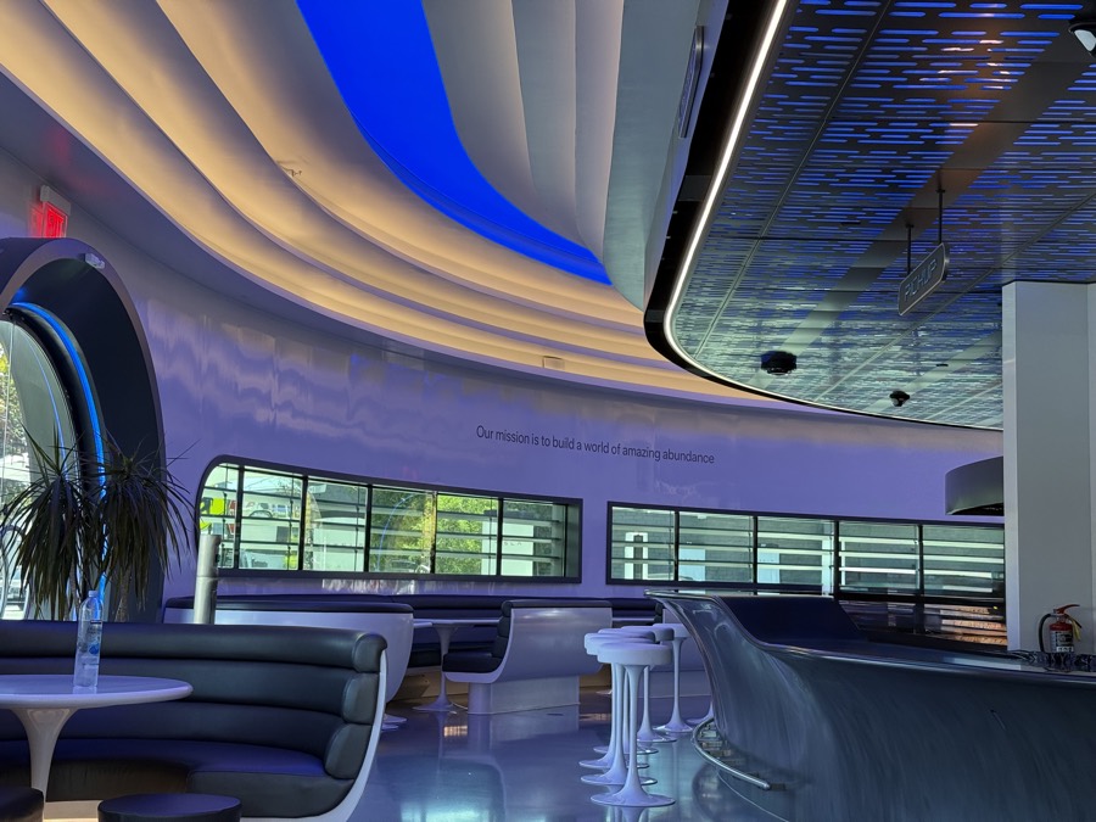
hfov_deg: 39.7
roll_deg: -1.2
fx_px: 1520
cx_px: 548
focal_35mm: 48
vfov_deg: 30.3
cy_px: 411
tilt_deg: +7.4
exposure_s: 1/144
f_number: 1.78
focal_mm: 6.76
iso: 80
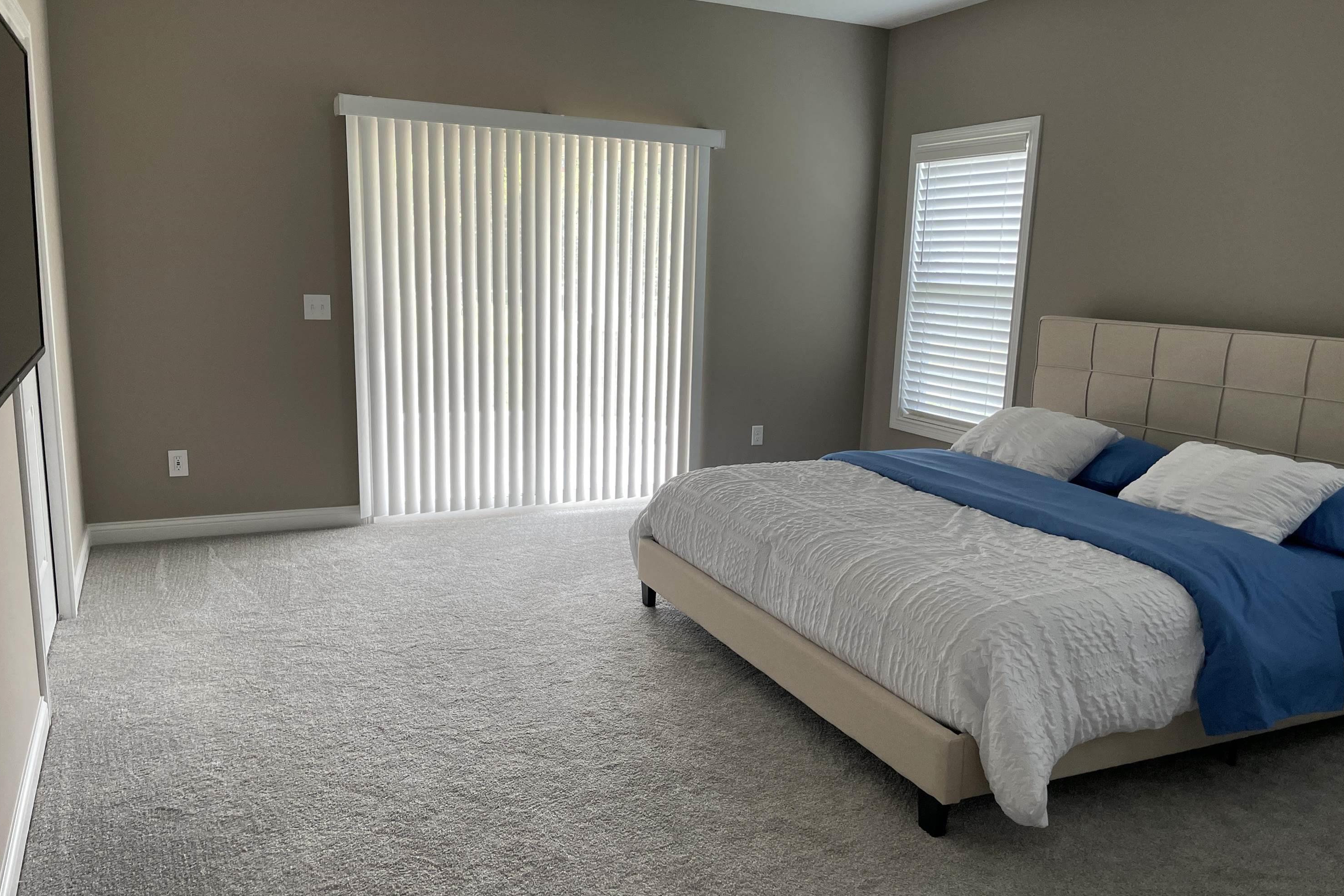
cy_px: 457
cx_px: 689
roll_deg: -2.0
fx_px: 1045
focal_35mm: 28
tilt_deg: -10.2
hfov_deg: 65.5
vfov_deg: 46.4
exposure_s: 1/120
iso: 100
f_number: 1.6
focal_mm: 4.2
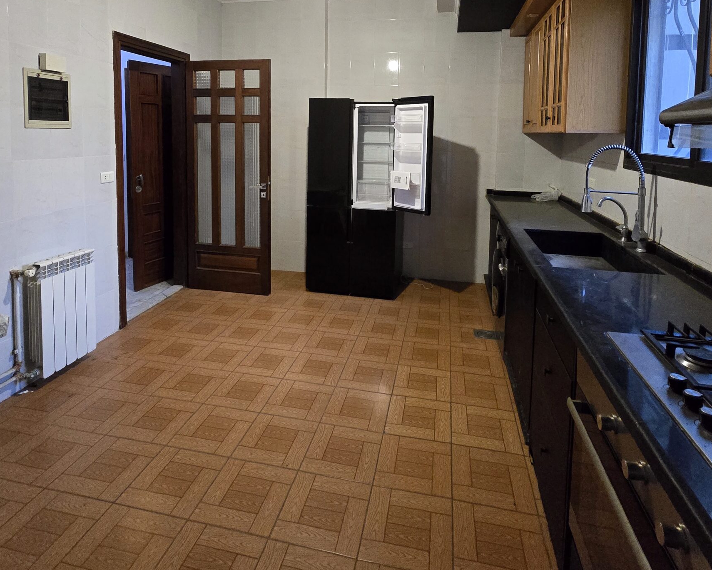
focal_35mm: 19
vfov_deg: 67.6
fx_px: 400
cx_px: 345
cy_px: 163
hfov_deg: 83.3
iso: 1600
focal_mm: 2.2
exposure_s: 1/97.9
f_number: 2.2
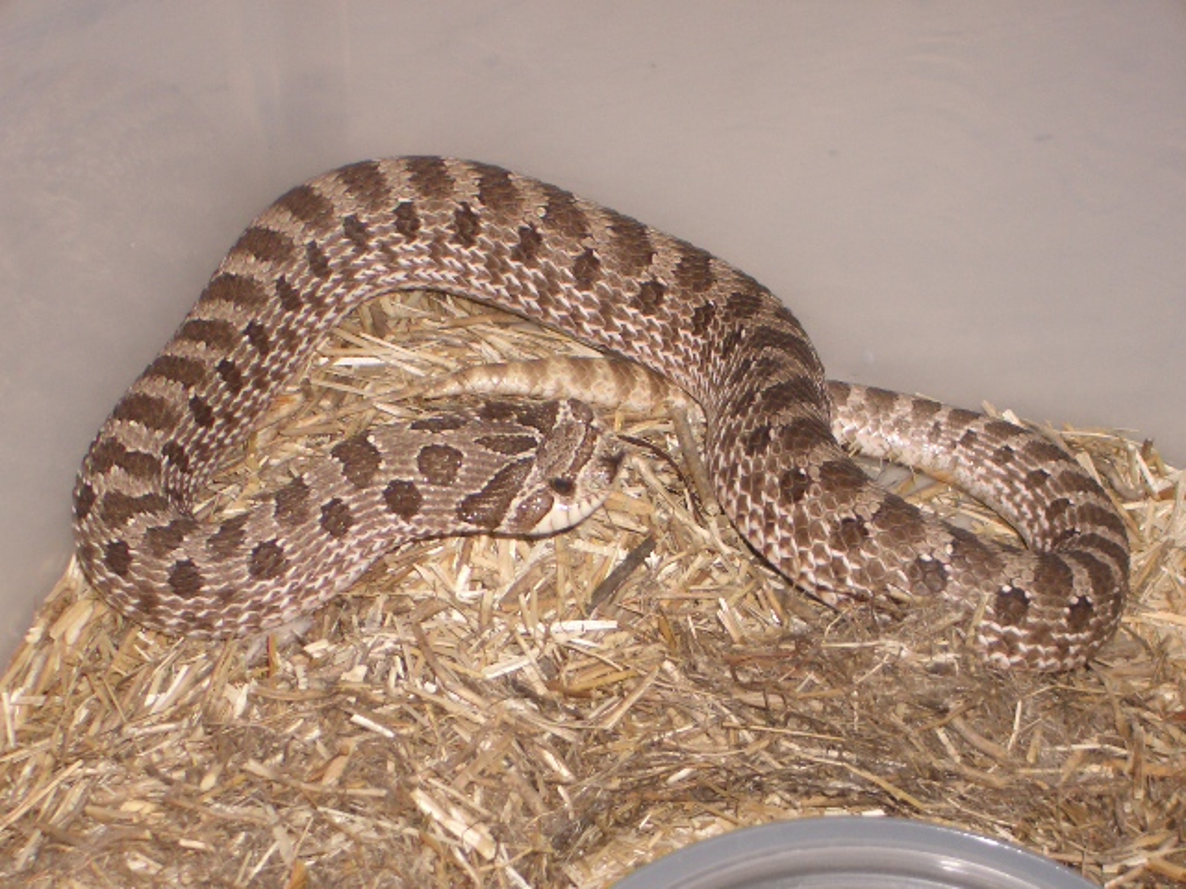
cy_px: 444
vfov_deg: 14.1
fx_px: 3597
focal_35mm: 105
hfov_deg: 18.7
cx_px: 593
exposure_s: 1/40
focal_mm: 17.4
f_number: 7.7
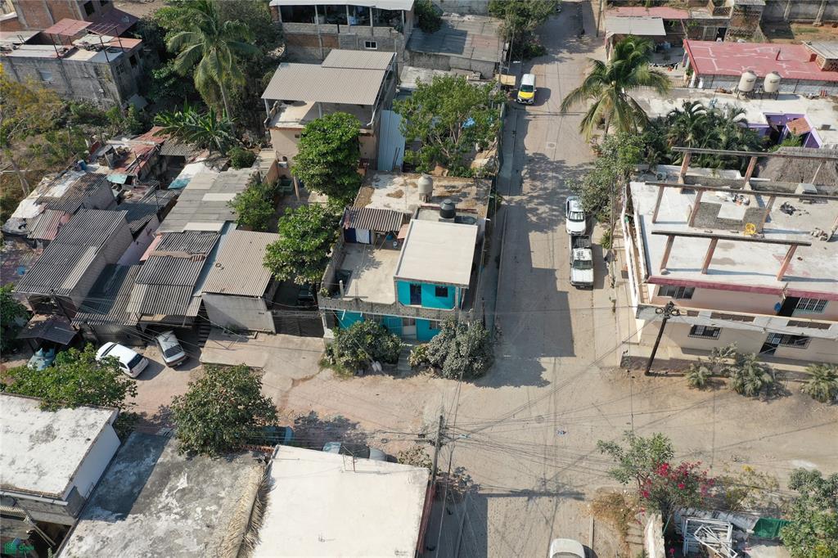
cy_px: 279
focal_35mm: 28
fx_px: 652
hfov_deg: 65.5
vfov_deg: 46.4
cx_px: 419
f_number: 5.6
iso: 100
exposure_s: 1/500
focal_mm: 10.26
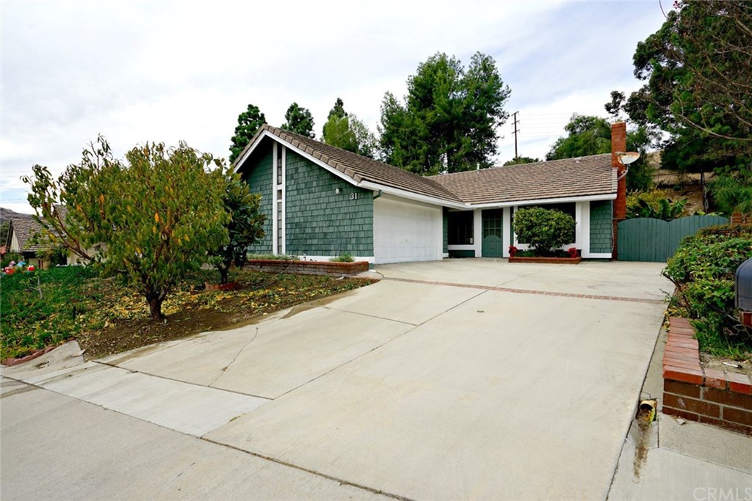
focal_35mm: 16
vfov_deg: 73.8
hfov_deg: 96.7
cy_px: 250
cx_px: 376
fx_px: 334
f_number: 10
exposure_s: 1/100
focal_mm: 16
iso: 100
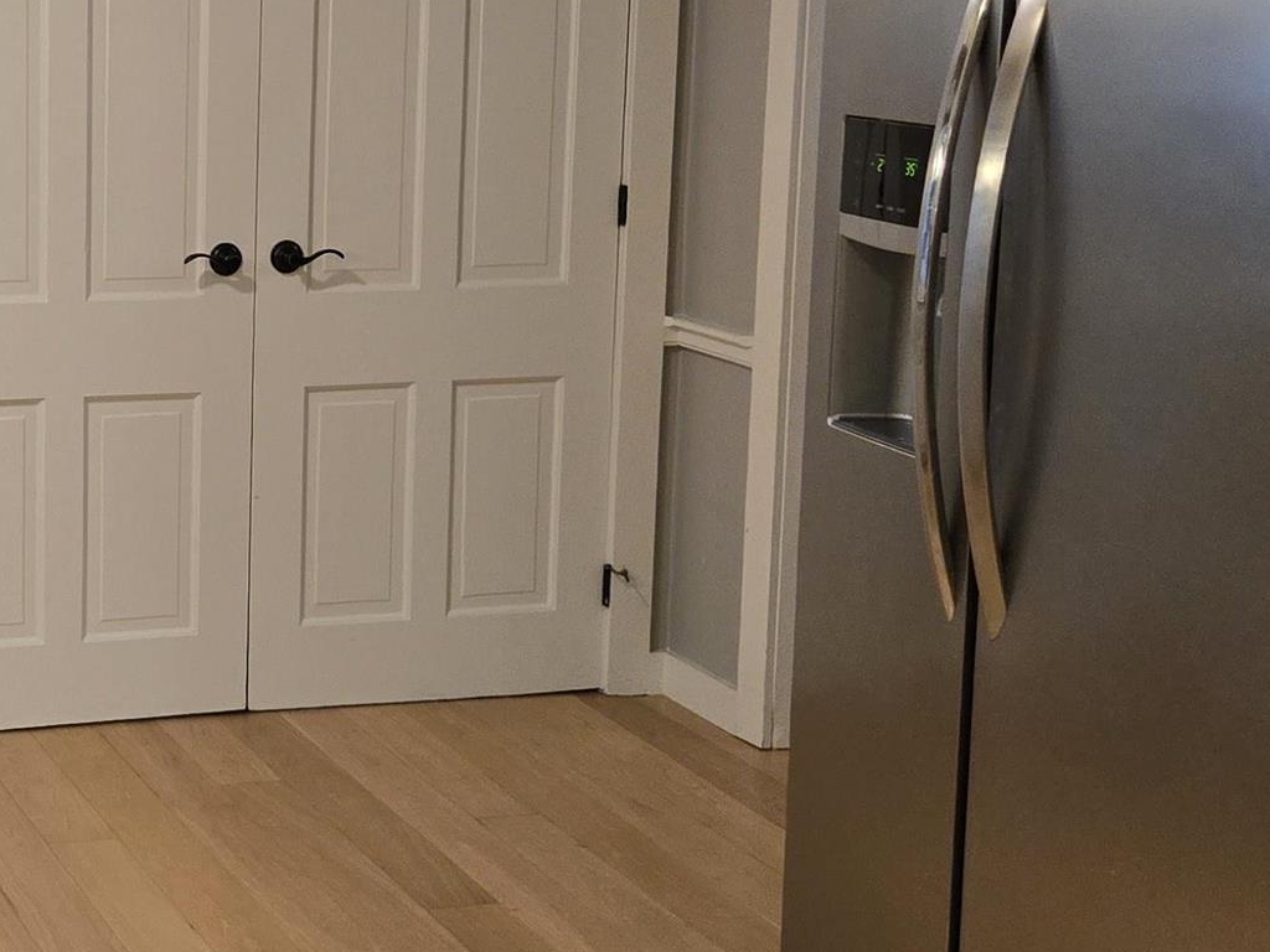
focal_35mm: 69
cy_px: 393
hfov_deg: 26.9
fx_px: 2531
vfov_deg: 21.3
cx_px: 52
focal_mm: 5.4
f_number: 1.8
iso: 500
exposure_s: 1/120
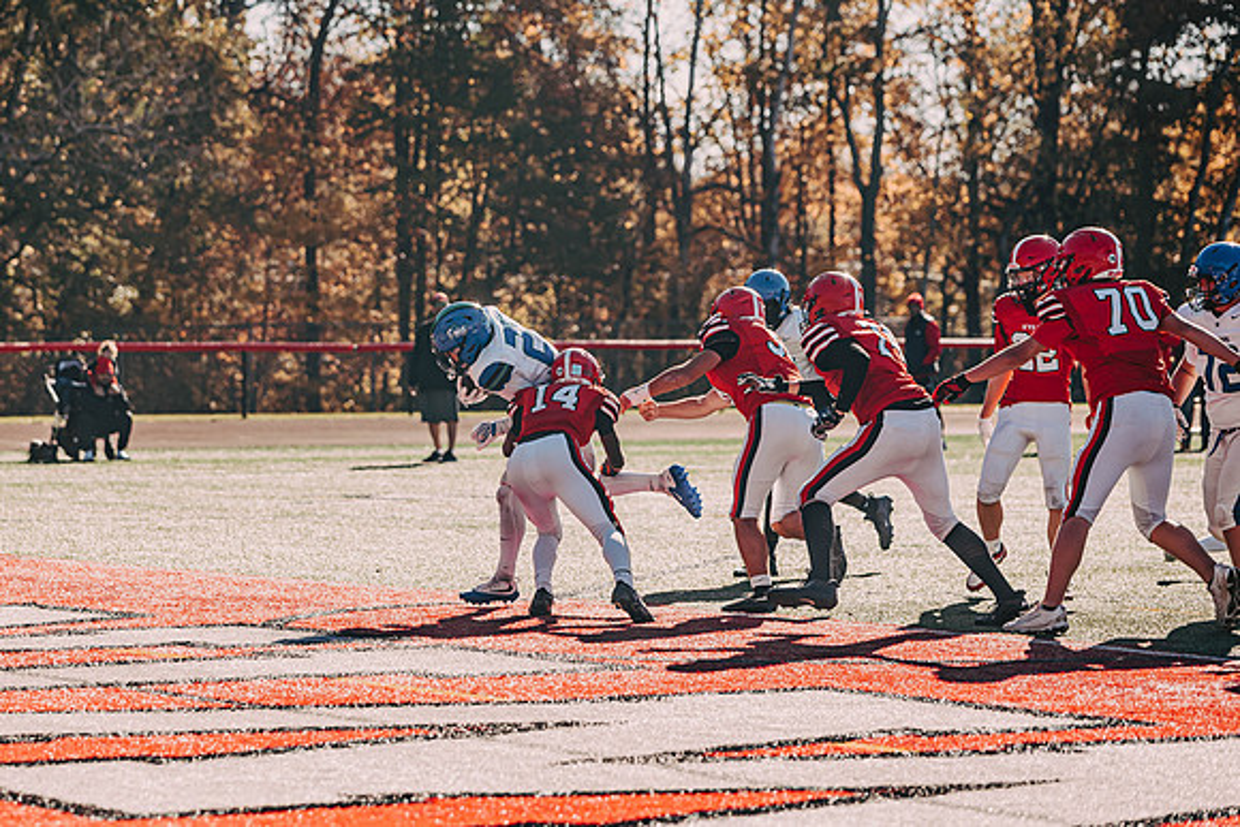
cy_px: 329
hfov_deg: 13.7
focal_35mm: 150
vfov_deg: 9.2
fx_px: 5163
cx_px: 478
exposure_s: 1/2000
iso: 250
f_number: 3.2
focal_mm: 120
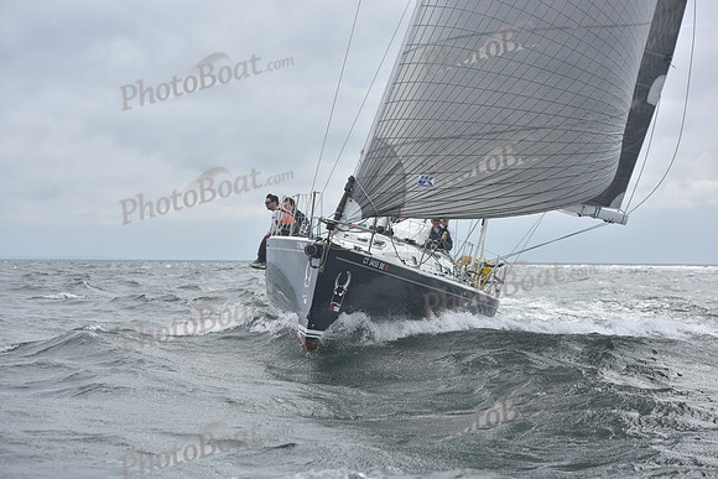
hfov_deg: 23.6
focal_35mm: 86
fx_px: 1716
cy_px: 240
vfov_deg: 15.9
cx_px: 359
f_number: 5.6
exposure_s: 1/1250
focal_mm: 86
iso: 200
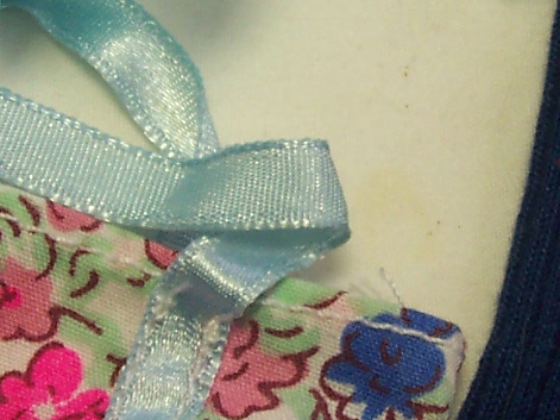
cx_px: 355
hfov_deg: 15.2
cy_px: 190
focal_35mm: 130
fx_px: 2103
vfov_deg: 11.4
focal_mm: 5.6
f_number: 2.8
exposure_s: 1/60
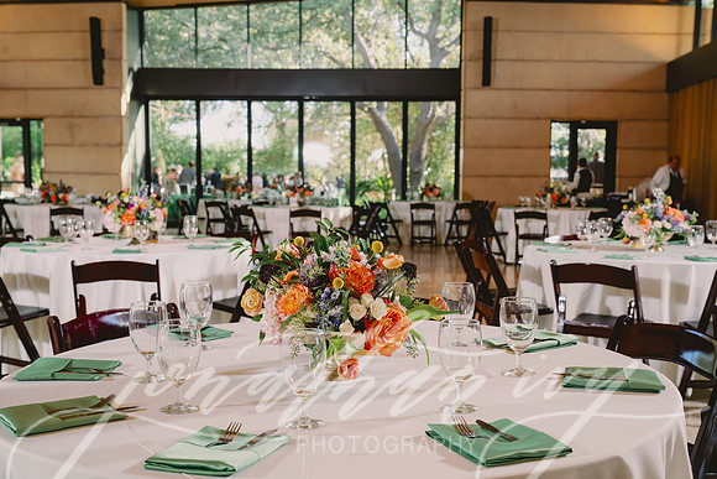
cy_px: 240
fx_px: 876
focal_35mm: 44
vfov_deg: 30.5
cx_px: 358
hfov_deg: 44.5
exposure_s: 1/80
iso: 250
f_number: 6.3
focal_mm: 44
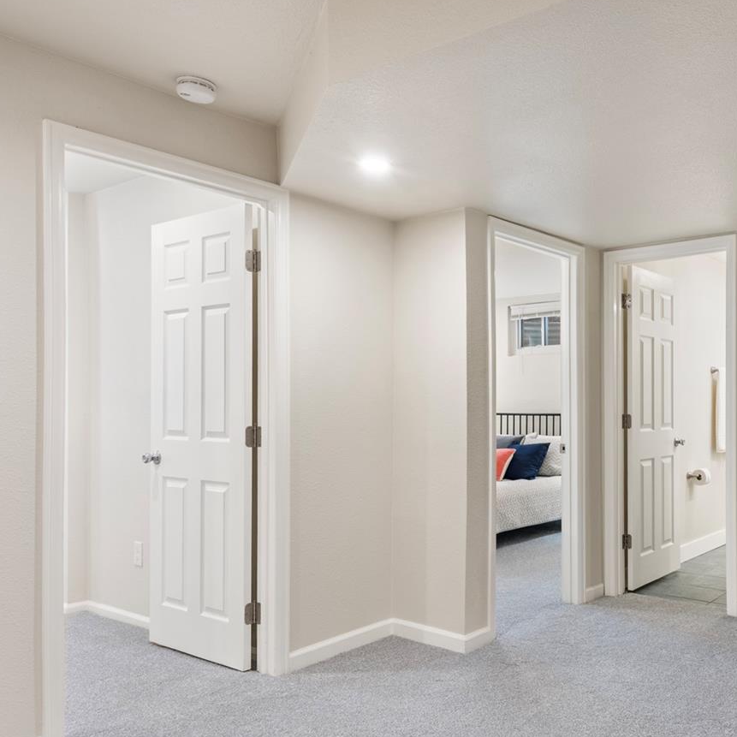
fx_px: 723
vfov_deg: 53.9
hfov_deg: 50.6
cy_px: 417
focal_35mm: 30
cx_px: 596
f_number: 11
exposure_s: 1.3
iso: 250
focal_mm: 19
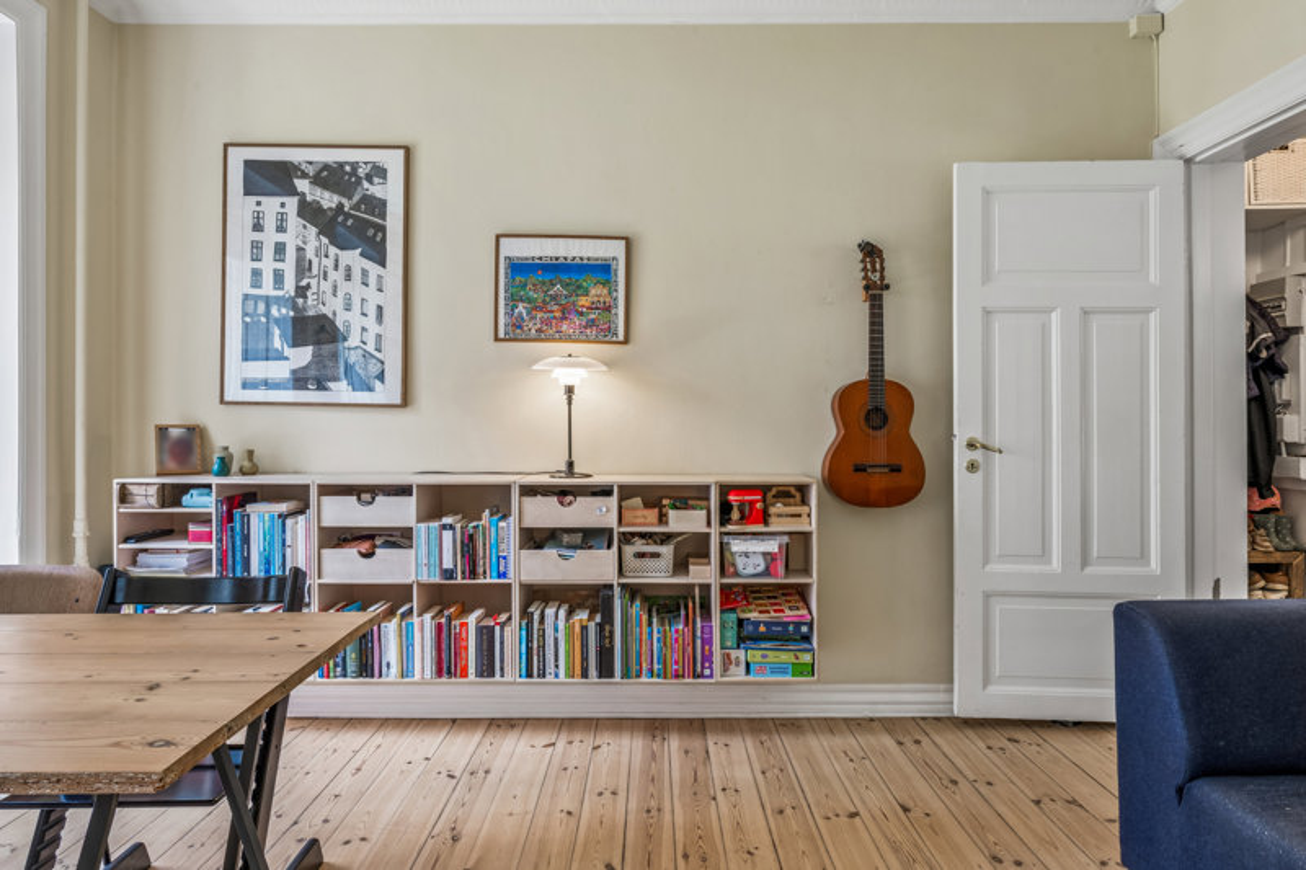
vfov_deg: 57.2
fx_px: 798
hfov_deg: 78.6
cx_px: 653
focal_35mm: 22
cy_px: 435
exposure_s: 1/2
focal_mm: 22
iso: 160
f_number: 11
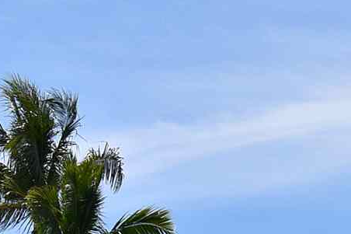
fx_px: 1988
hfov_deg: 9.1
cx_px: 850
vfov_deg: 6.4
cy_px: 584
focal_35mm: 204
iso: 100
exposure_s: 1/200
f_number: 13
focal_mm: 30
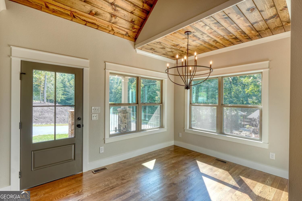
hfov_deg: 92.4
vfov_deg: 69.7
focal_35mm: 17
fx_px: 145
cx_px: 151
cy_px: 100
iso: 100
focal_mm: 11.5
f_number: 8
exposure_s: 1/2
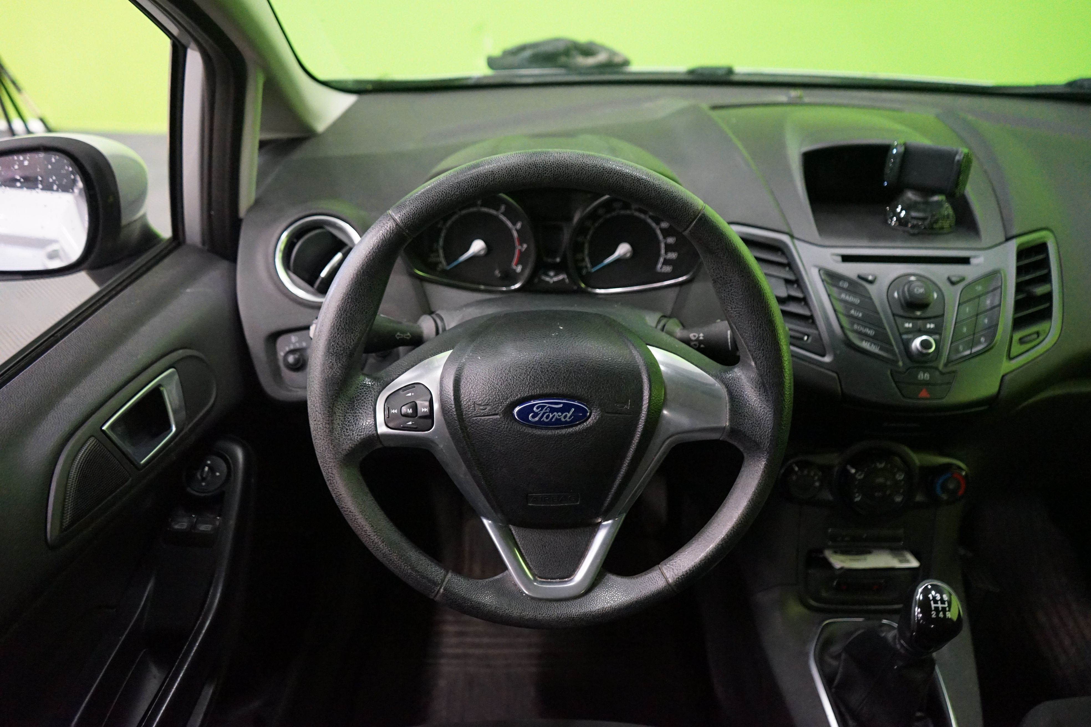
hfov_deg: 65.5
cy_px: 364
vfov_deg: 46.4
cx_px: 546
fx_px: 848
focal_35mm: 28
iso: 6400
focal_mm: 28
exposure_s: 1/40
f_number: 3.5
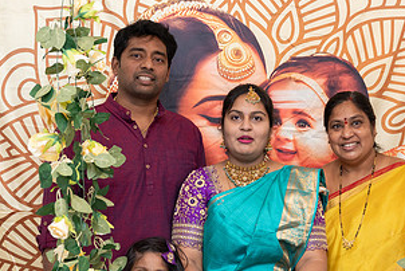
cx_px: 224
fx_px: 822
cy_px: 209
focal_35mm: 73
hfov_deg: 27.7
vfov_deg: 18.6
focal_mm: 38
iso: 500
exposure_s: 1/200
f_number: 4
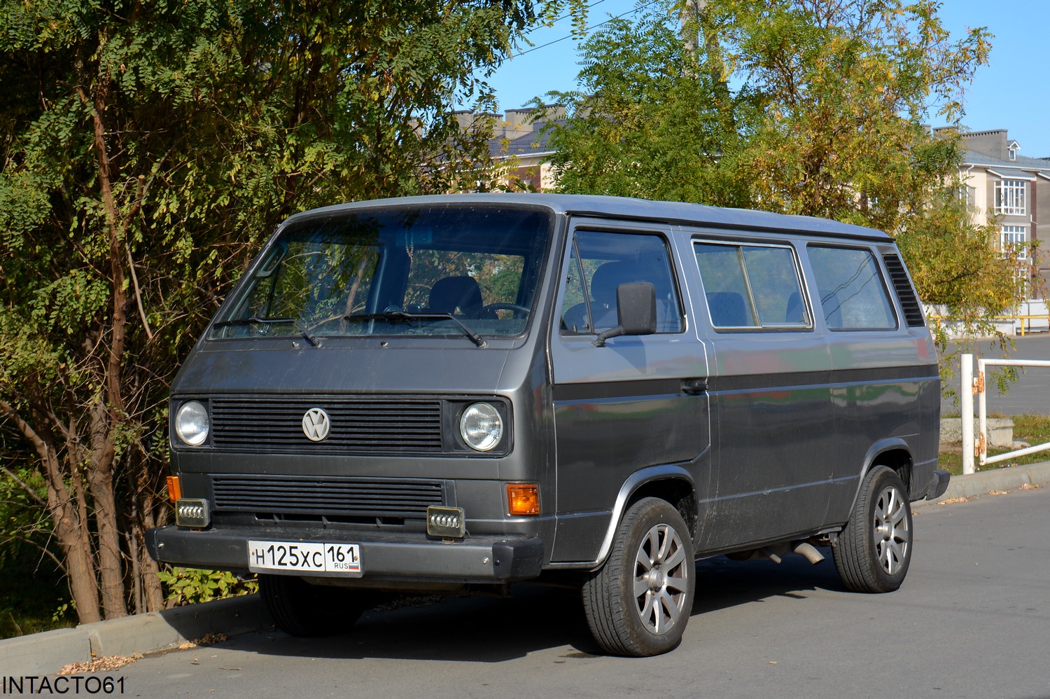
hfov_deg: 30.5
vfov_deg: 20.6
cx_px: 525
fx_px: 1924
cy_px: 350
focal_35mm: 66
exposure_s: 1/250
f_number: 8
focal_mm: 44
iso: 140
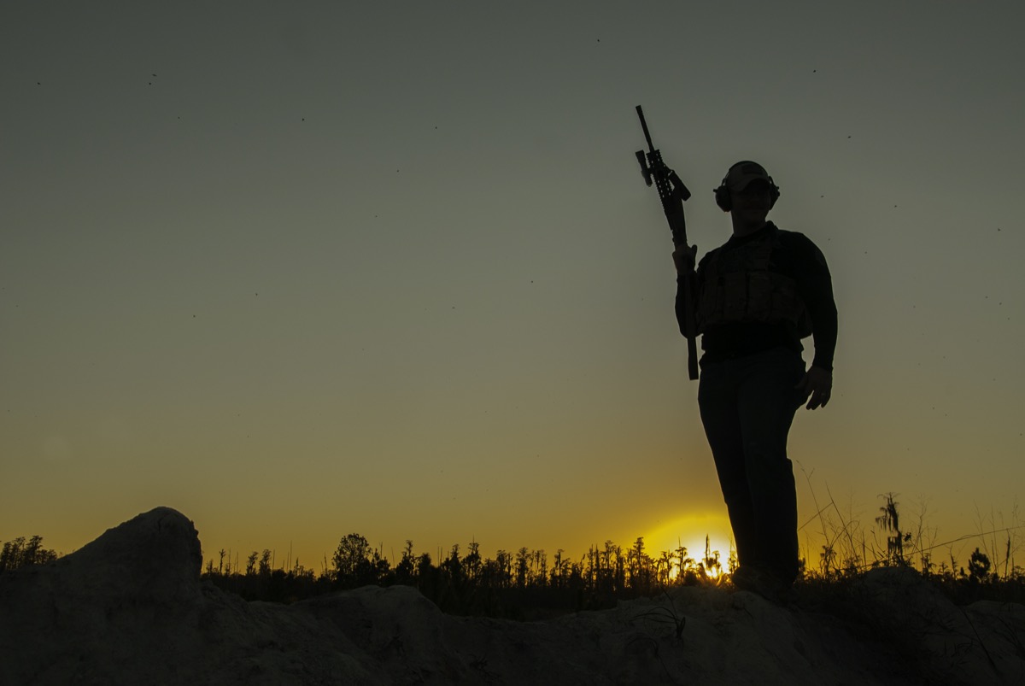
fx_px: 1112
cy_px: 343
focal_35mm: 39
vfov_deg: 34.3
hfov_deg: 49.5
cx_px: 512
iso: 200
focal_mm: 26
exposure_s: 1/125
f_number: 9
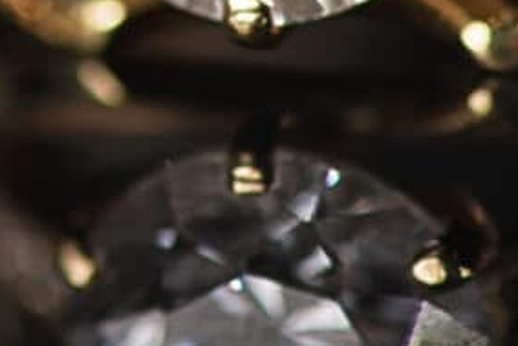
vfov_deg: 2.5
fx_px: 7802
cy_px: -209
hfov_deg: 3.8
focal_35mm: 542
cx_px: -143
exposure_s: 1/125
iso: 80
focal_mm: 100
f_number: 4.5
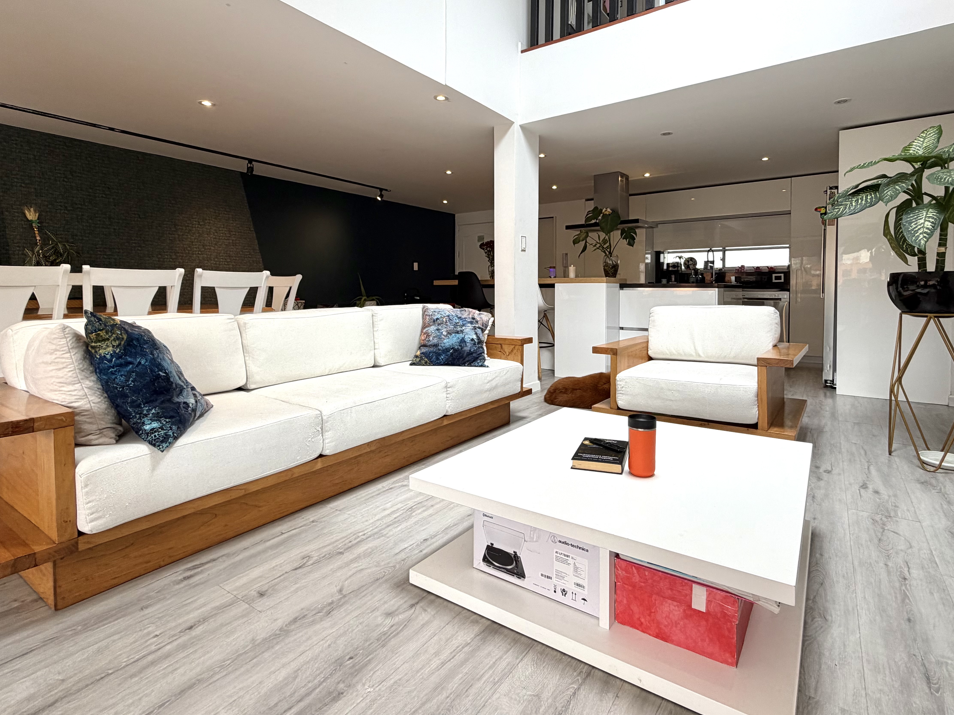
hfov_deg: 87.5
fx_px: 496
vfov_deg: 71.1
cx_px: 524
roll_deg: +0.5
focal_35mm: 18
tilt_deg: -1.5
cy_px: 301
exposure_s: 1/121
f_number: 2.2
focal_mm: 2.22
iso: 50
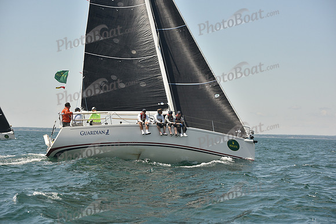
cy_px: 112
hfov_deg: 20.8
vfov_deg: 14.0
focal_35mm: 98
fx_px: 915
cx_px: 168
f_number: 6.3
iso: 320
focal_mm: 98
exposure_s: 1/1250
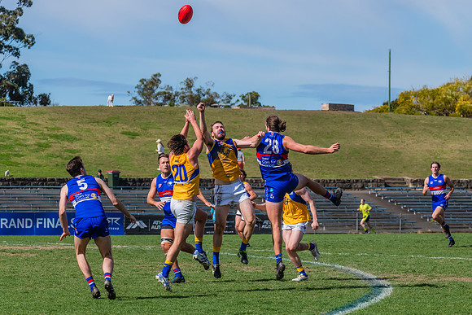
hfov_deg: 9.8
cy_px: 172
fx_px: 2744
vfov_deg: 6.6
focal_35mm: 209
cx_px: 257
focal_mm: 190
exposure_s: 1/1600
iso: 800
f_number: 10
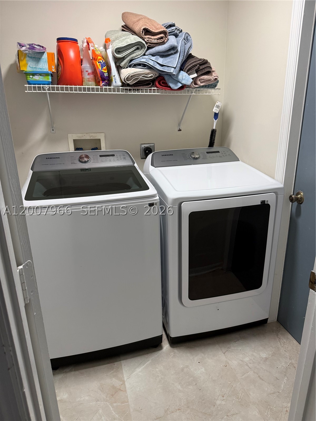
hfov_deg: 56.8
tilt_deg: -18.2
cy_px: 210
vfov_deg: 71.6
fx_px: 292
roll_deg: +0.6
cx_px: 158
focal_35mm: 24
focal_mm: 6.76
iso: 200
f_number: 1.78
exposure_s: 1/89
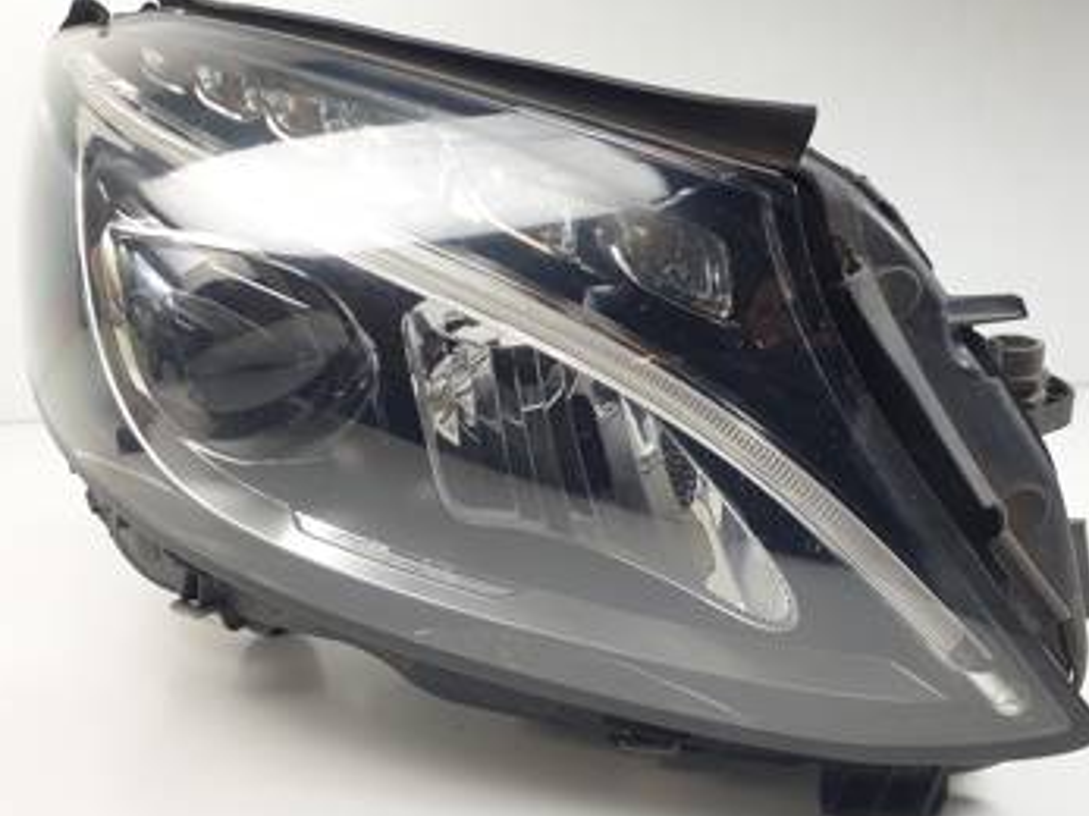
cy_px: 417
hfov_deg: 60.0
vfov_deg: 46.8
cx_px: 565
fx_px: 943
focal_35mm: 30
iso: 50
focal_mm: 4.3
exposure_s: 1/100
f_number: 2.4
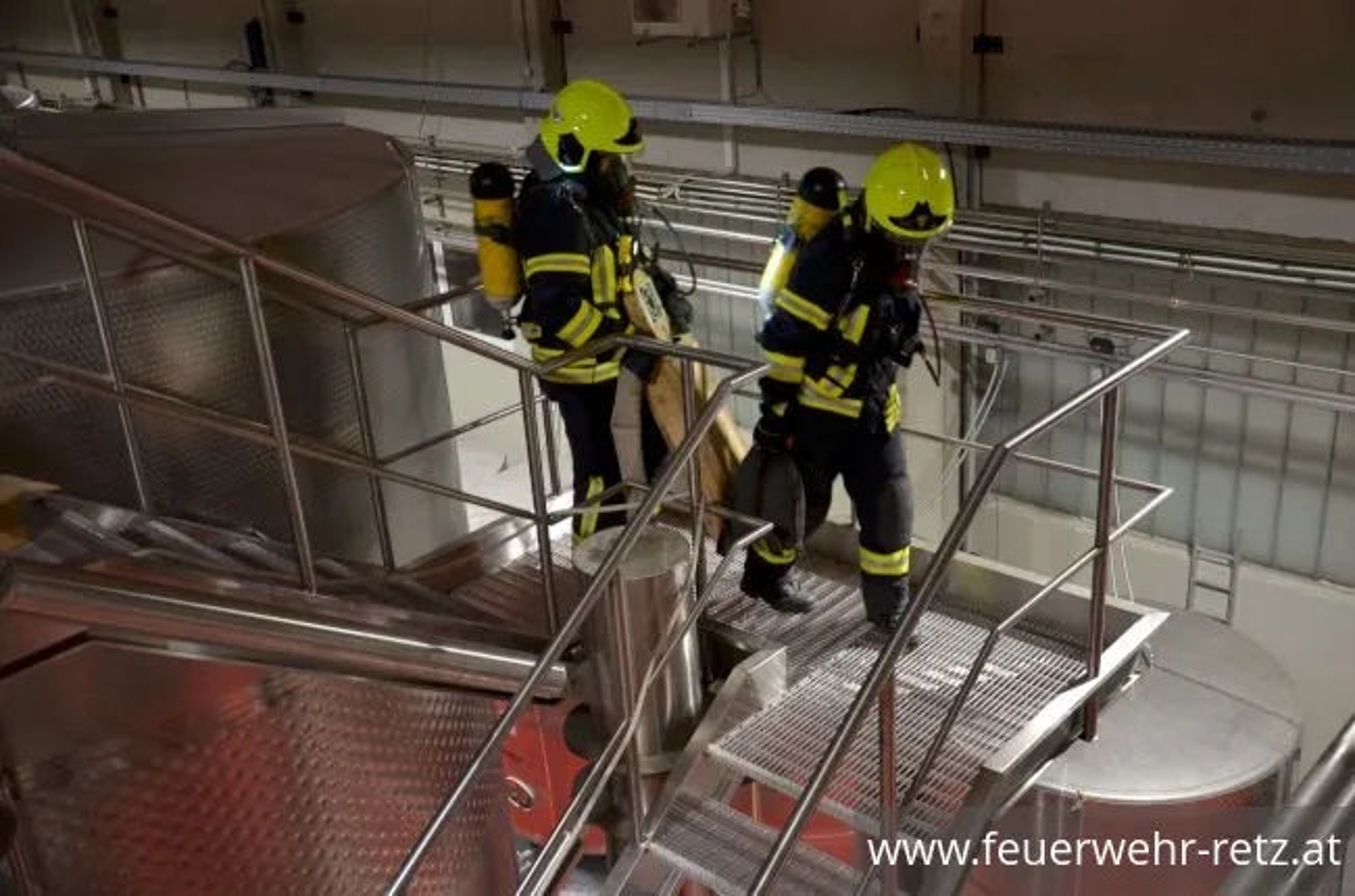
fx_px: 1352
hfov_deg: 53.2
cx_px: 678
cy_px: 448
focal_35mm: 36
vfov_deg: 36.7
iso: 1600
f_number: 3.8
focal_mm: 24
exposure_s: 1/50
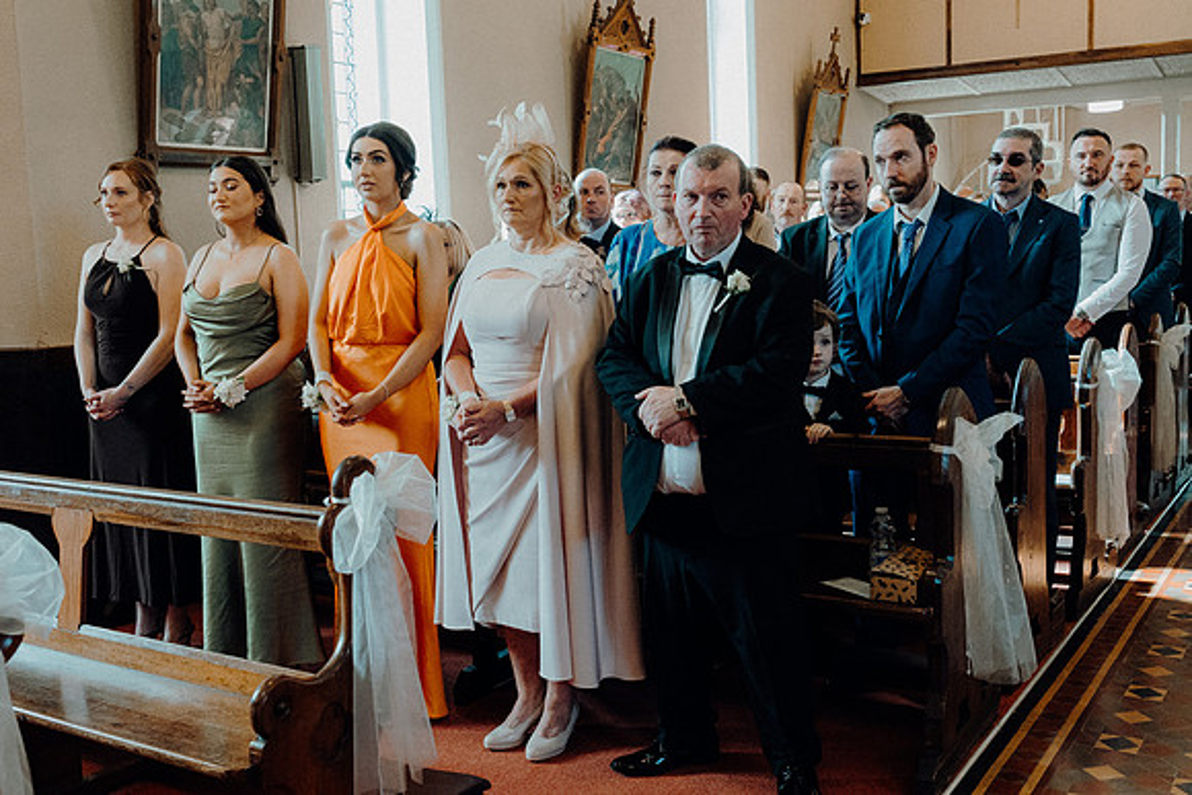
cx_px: 596
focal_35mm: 36
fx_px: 1193
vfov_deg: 36.9
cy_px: 398
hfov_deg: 53.1
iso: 3200
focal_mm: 24
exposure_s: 1/200
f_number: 3.5
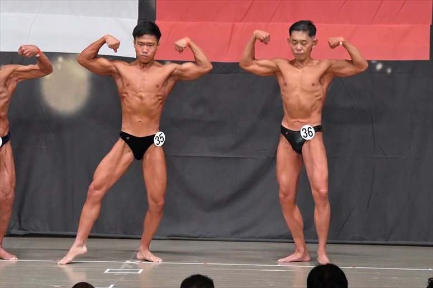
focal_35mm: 225
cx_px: 216
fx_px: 2705
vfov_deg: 6.1
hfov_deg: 9.2
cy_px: 144
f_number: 5.6
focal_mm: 150
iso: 6400
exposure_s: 1/400
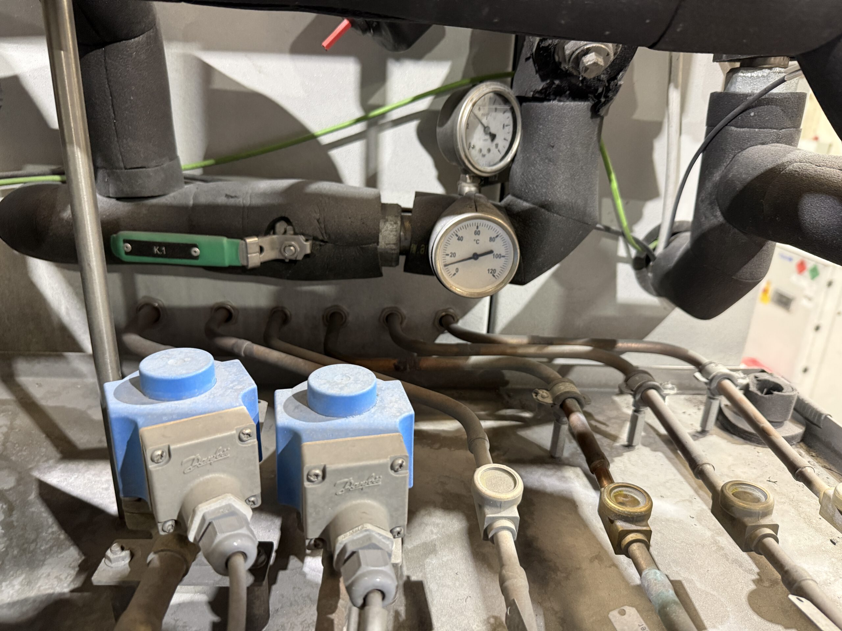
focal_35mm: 24
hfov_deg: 71.6
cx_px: 421
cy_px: 316
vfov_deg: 56.8
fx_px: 584
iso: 500
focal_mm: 6.76
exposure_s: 1/60
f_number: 1.78
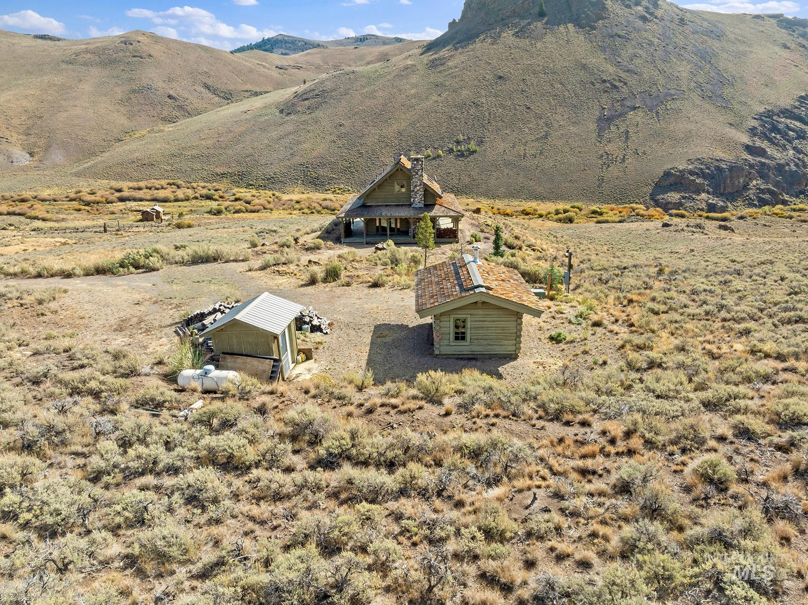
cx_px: 404
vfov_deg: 56.8
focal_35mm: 24
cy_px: 302
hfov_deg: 71.6
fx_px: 560
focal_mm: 12.29
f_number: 11
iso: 100
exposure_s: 1/60
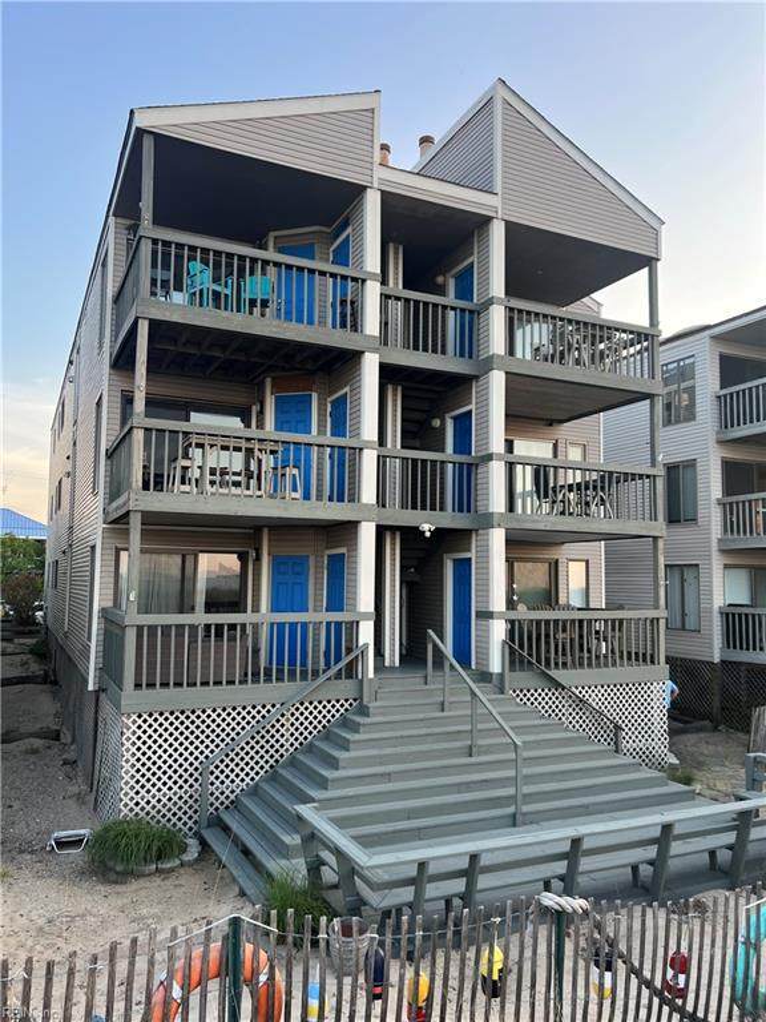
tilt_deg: +4.9
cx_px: 383
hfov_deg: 53.1
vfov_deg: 67.3
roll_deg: -1.3
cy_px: 511
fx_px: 767
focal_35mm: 26
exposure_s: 1/246
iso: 50
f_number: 1.5
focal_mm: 5.7
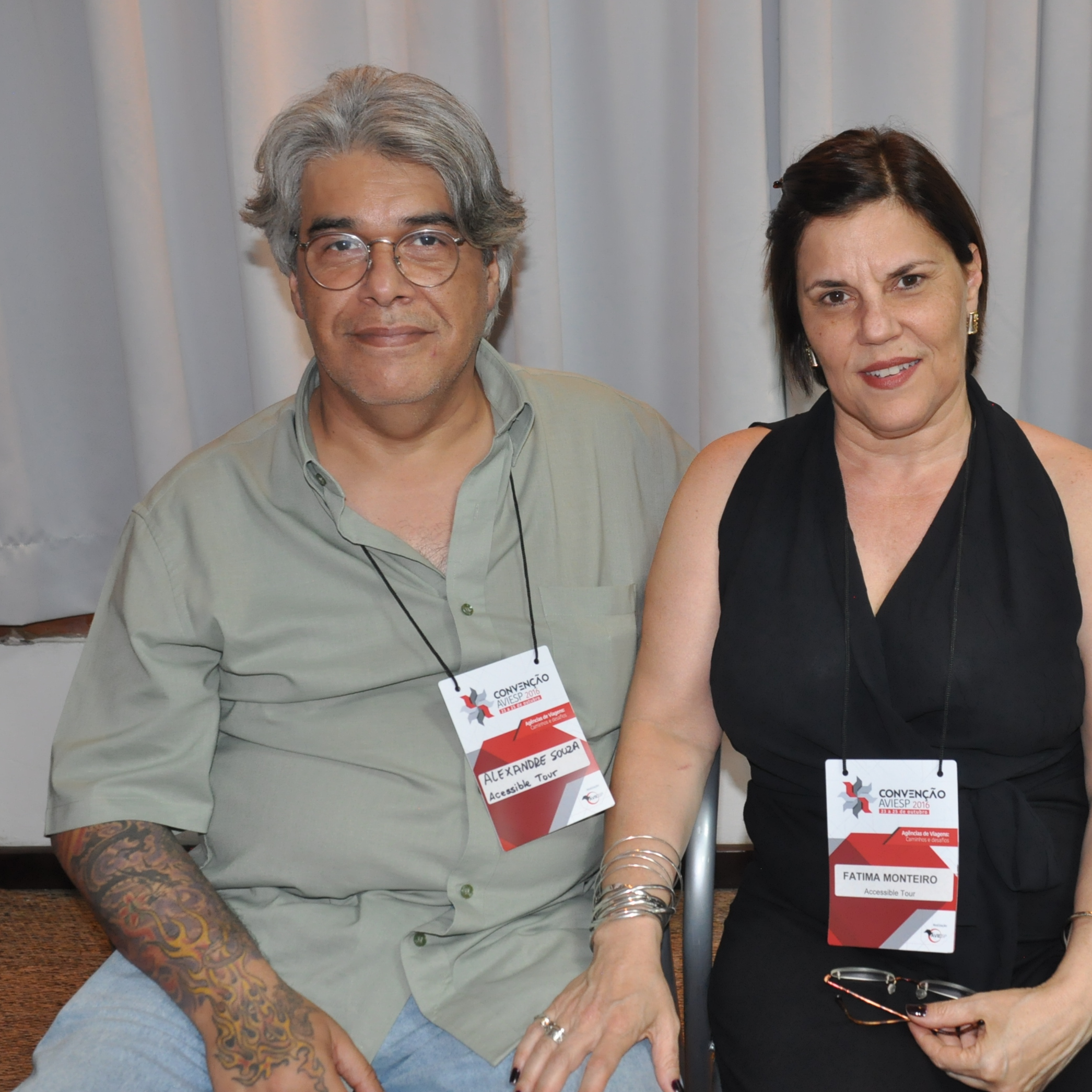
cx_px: 623
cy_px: 547
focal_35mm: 47
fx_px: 1677
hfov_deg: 36.0
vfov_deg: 36.1
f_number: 4.5
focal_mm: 24
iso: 1000
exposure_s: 1/60
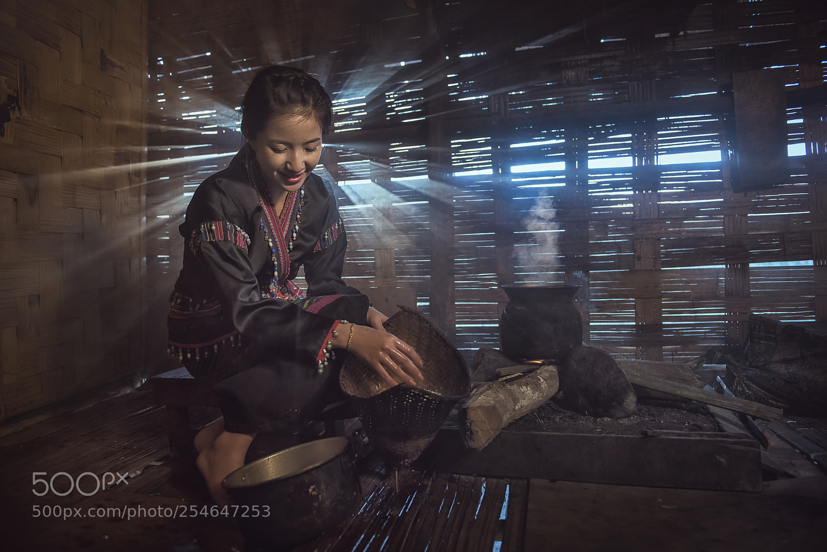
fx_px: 552
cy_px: 276
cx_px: 414
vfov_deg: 53.2
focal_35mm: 24
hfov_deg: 73.7
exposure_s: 1/60
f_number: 2.8
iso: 110
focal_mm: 24
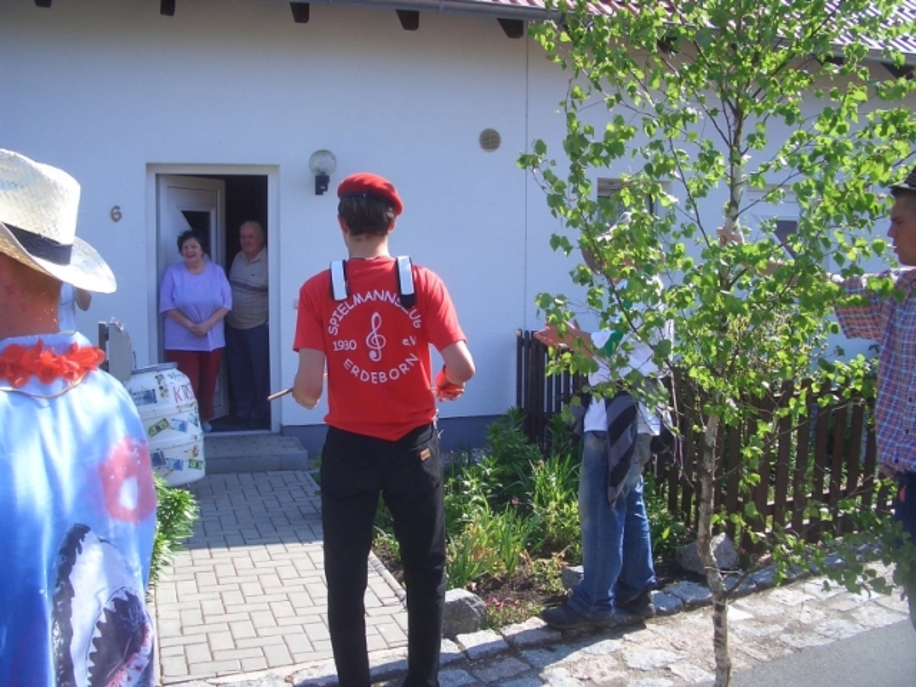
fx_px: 926
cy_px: 344
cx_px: 458
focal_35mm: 35
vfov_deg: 40.7
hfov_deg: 52.6
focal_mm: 5.8
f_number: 4.3
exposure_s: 1/250
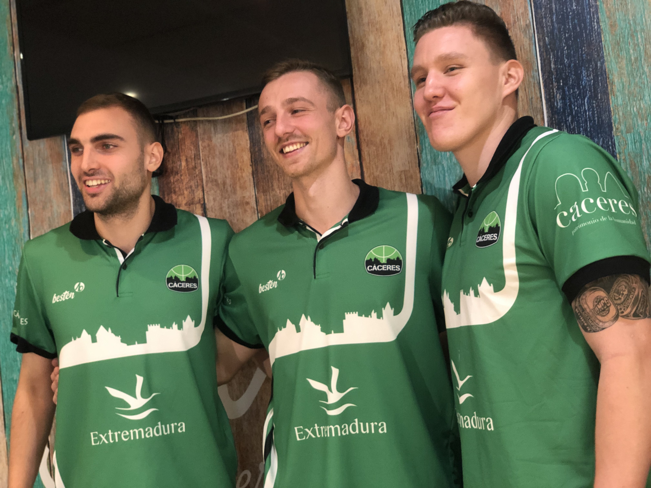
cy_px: 244
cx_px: 326
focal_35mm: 52
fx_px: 978
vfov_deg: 28.0
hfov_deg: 36.8
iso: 160
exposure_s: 1/17
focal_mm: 6
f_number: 2.4
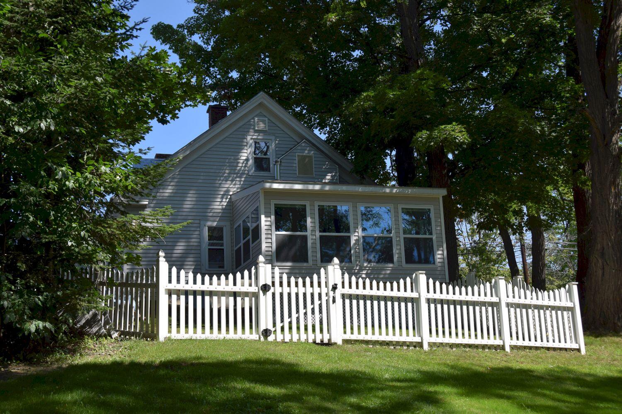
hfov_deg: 41.1
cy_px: 207
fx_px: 829
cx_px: 311
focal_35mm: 48
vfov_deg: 28.1
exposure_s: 1/400
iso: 200
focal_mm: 32
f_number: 10
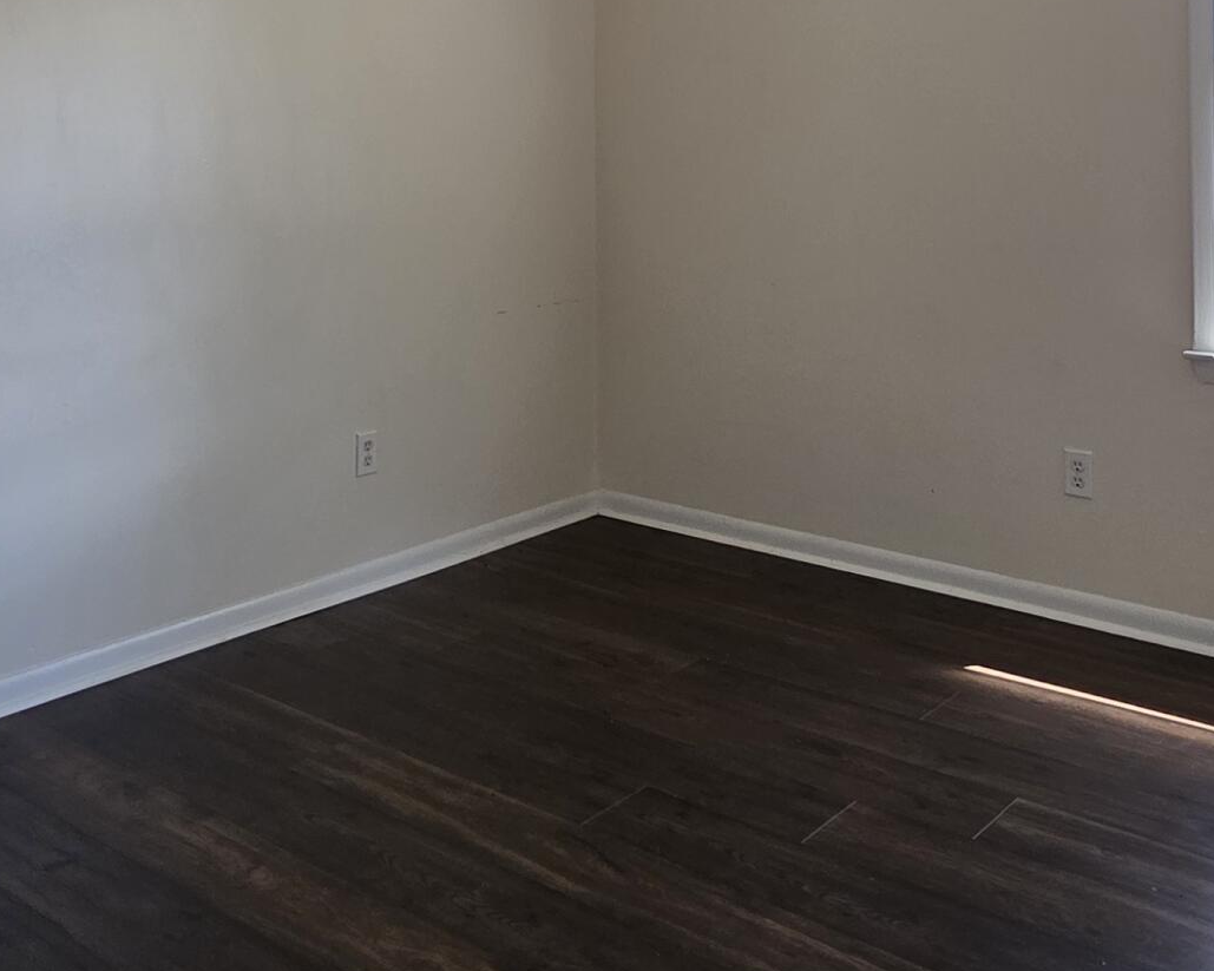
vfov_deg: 37.3
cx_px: 608
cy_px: 84
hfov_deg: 49.1
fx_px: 1329
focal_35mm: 37
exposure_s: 1/120
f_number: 1.9
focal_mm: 2.2
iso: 125
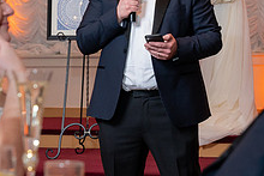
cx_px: 149
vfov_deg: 9.4
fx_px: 1071
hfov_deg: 14.0
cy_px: 82
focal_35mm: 146
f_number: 4
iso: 2000
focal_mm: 53
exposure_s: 1/100
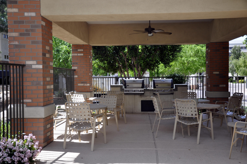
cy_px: 82
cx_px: 124
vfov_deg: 31.8
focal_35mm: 42
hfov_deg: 46.5
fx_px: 288
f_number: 5.6
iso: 220
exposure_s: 1/125
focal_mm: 28
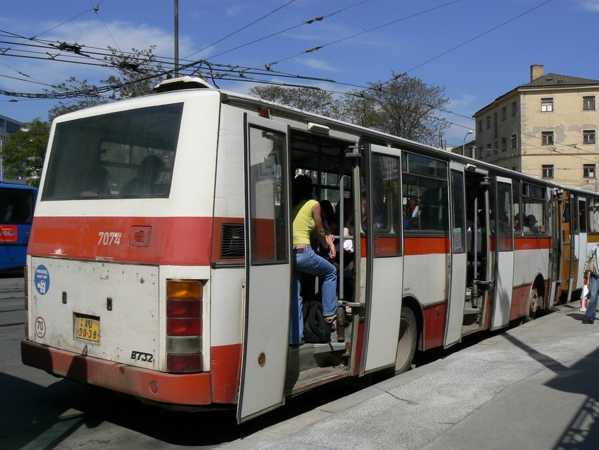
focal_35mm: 36
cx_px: 300
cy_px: 225
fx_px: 623
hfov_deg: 51.4
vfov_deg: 39.7
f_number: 5.6
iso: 100
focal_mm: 6
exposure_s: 1/1000
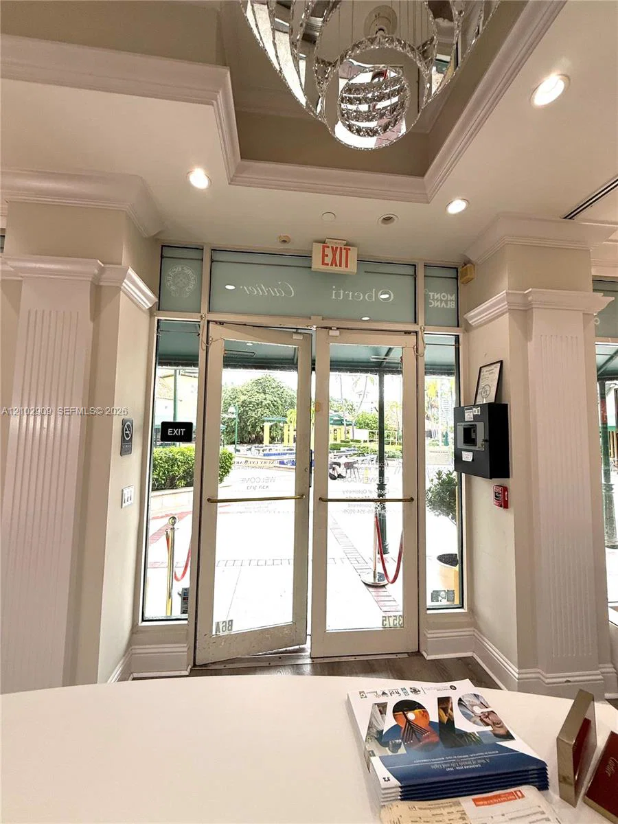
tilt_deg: +4.4
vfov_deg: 102.1
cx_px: 309
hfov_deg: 85.7
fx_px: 333
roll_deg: -0.8
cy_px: 412
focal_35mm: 14
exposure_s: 1/99
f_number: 2.2
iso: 80
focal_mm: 2.22
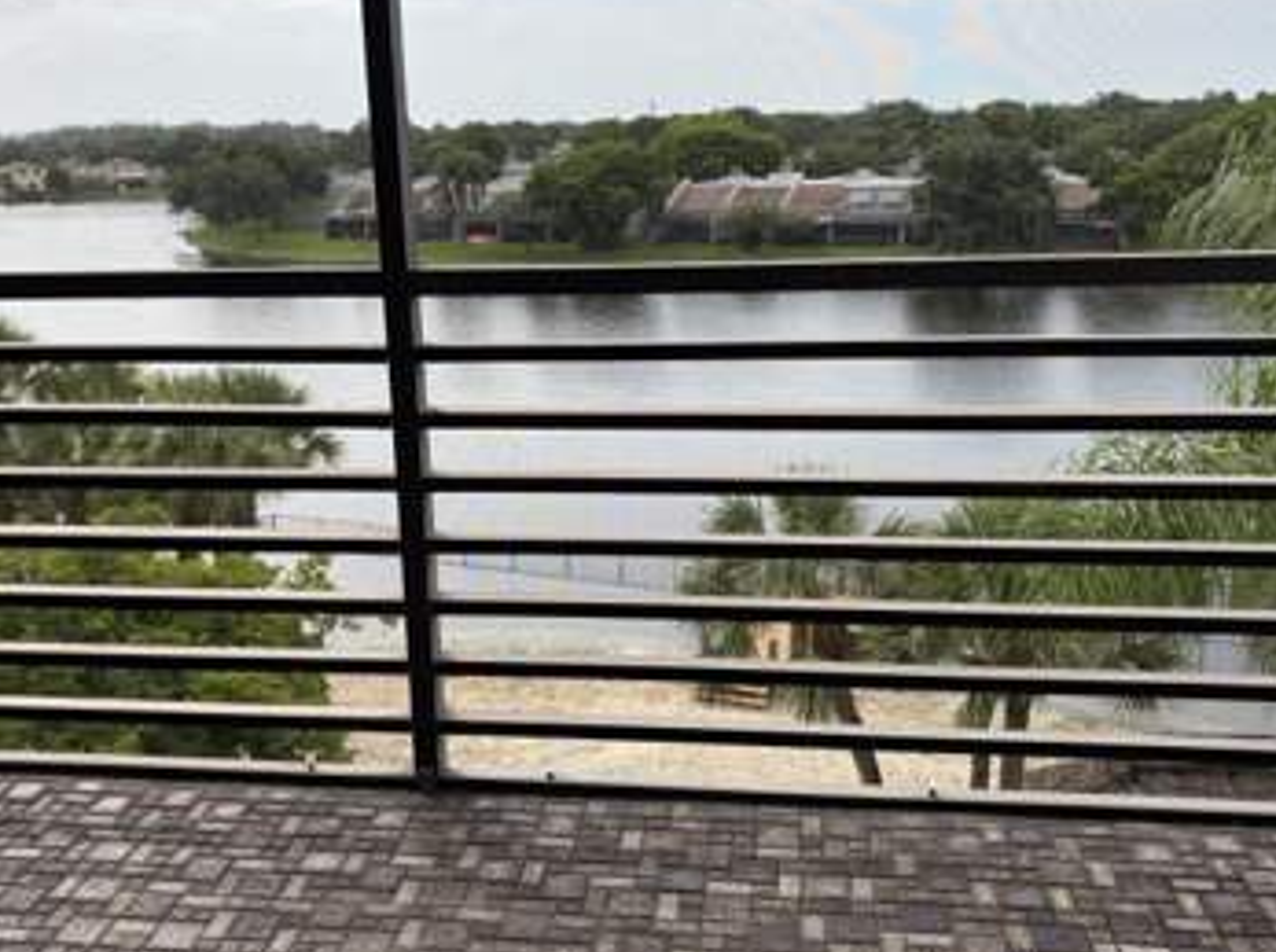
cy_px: 432
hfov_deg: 51.4
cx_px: 585
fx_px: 1325
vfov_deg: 39.5
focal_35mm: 36
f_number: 1.6
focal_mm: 5.96
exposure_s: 1/1953
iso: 50
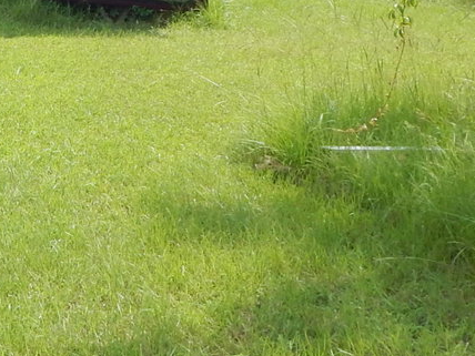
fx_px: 1180
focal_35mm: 86
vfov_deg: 15.8
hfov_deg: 20.9
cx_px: -121
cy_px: -171
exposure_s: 1/800
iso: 125
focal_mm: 4
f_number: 3
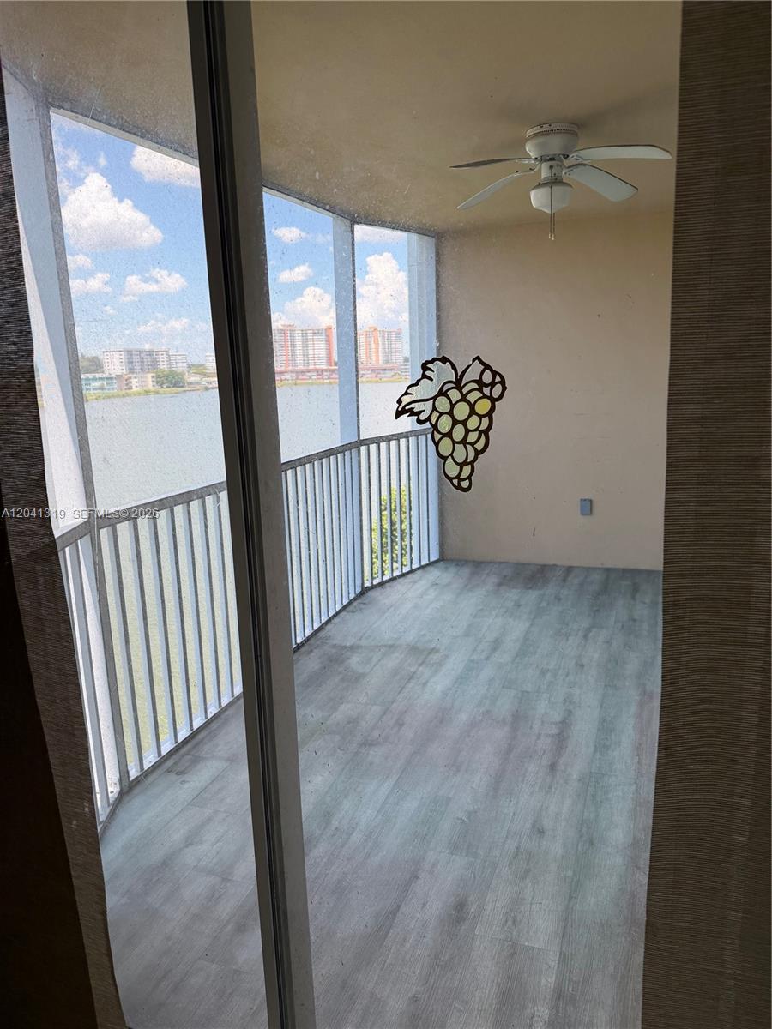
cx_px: 386
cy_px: 514
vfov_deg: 71.6
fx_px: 714
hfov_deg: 56.8
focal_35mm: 24
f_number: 1.78
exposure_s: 1/898
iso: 100
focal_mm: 6.76
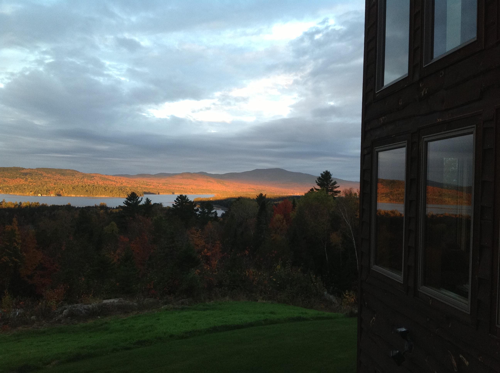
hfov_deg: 52.7
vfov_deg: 40.6
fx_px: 505
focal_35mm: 35
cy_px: 186
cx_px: 250
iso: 100
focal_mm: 4.28
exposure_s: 1/120
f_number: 2.4
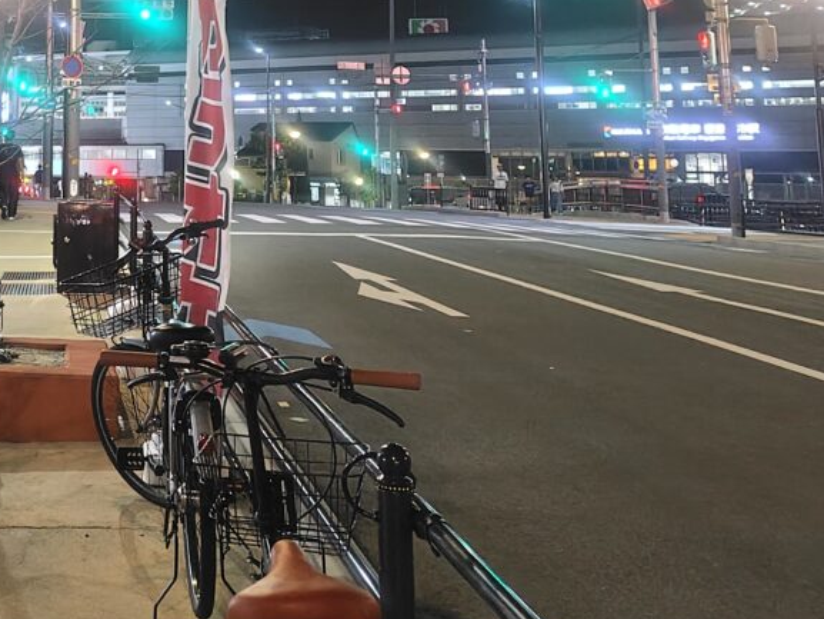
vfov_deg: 26.7
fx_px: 1214
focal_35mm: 51
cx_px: 1
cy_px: -29
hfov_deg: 34.2
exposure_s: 1/60
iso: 1729
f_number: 1.9
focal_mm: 5.6
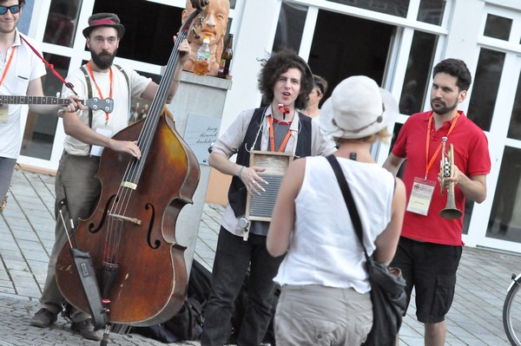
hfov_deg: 19.5
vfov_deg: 13.0
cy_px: 173
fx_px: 1518
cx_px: 260
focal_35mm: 105
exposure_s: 1/1250
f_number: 5
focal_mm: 70
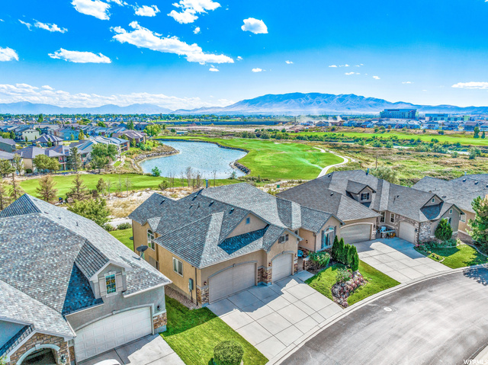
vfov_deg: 56.8
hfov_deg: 71.6
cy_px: 182
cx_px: 244
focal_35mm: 24
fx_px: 338
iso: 100
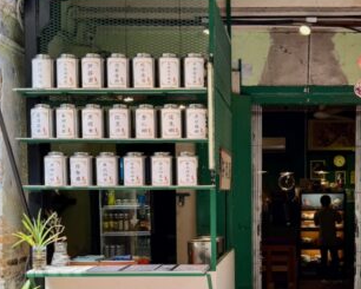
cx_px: 210
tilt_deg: -1.8
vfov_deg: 30.4
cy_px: 215
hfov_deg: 37.9
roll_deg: +0.9
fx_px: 524
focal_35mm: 49
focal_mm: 6.76
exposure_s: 1/383
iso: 100
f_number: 1.78
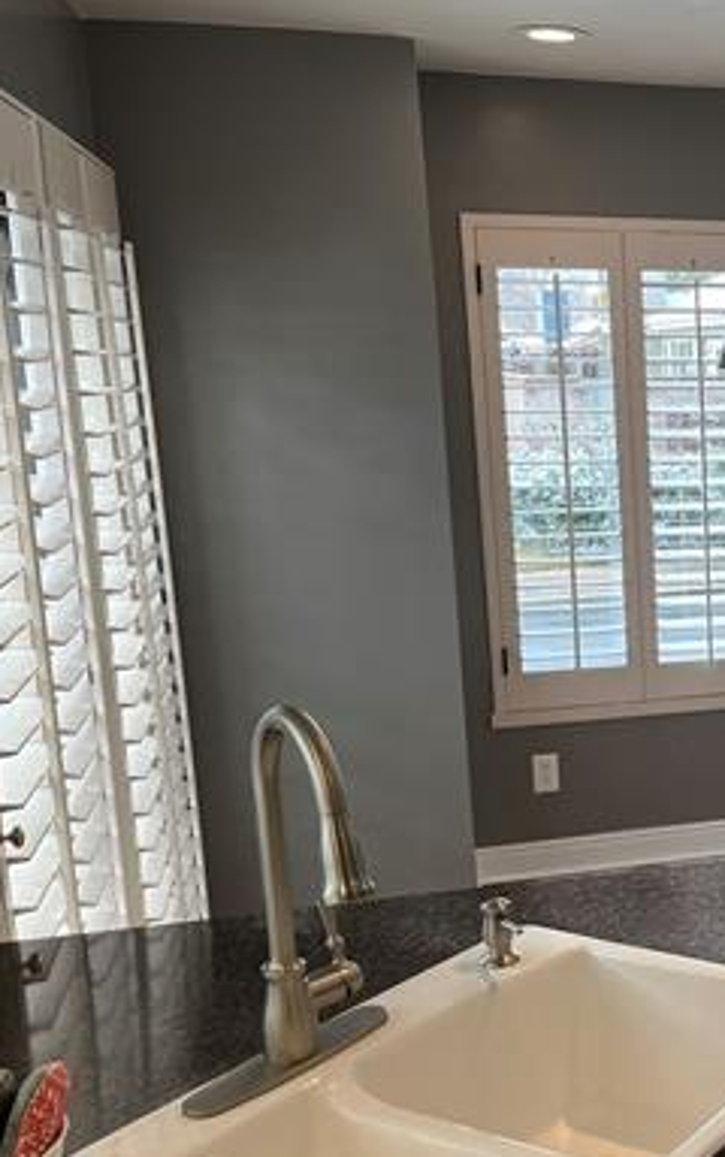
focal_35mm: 46
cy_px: 692
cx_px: 888
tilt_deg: -13.2
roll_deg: +0.2
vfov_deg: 43.3
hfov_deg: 25.0
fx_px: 1452
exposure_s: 1/120
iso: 40
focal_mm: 5.1
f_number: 1.6
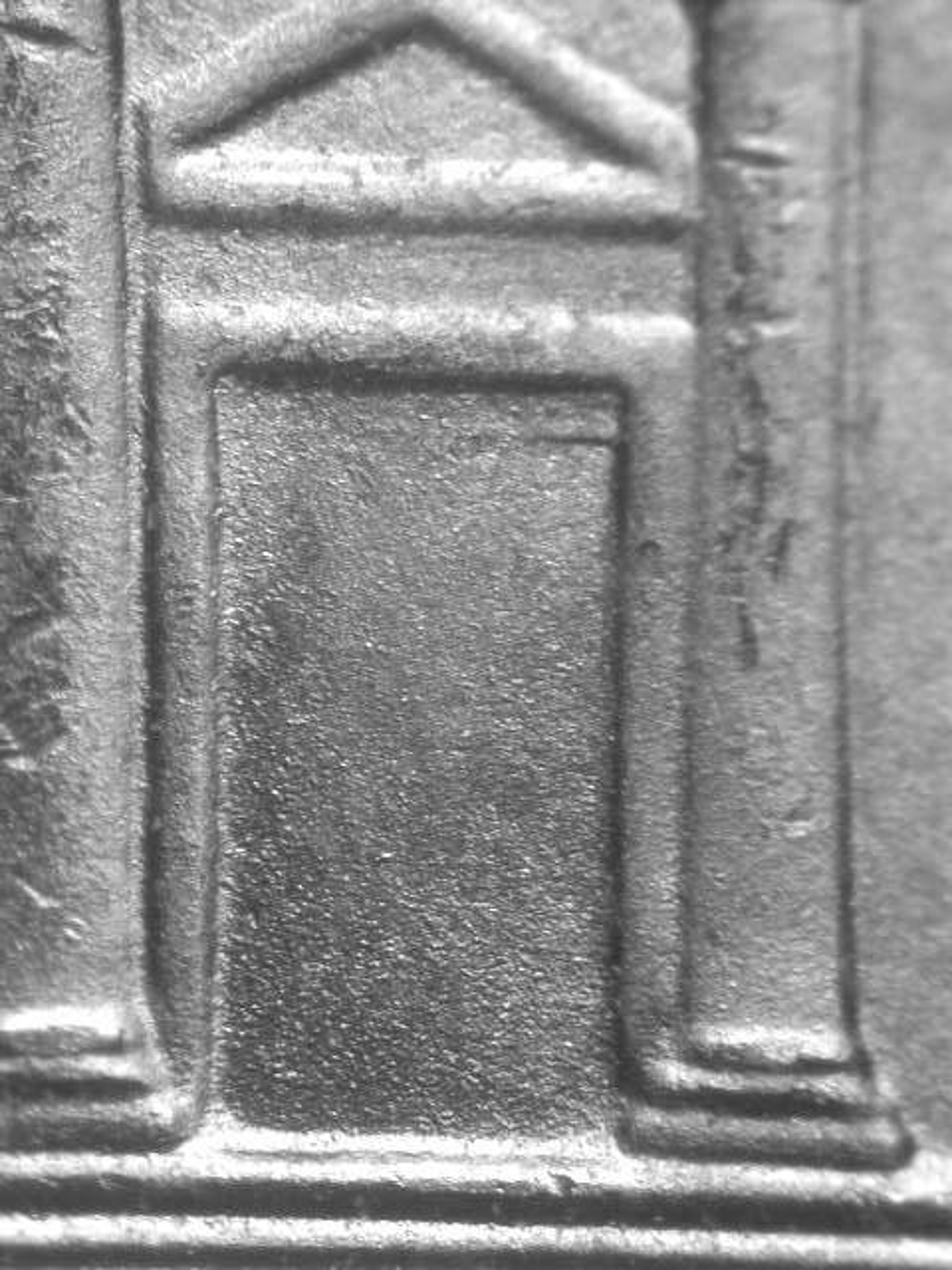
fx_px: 5244
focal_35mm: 143
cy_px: 635
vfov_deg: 13.8
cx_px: 476
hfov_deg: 10.4
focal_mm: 29.7
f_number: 4.9
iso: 100
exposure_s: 1/7.6
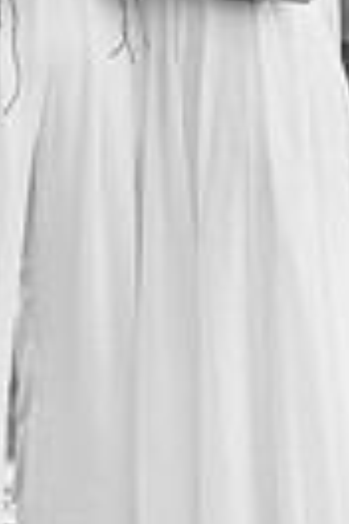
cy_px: -91
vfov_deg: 7.1
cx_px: 204
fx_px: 4217
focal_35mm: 290
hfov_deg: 4.7
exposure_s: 1/200
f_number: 4
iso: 100
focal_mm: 85
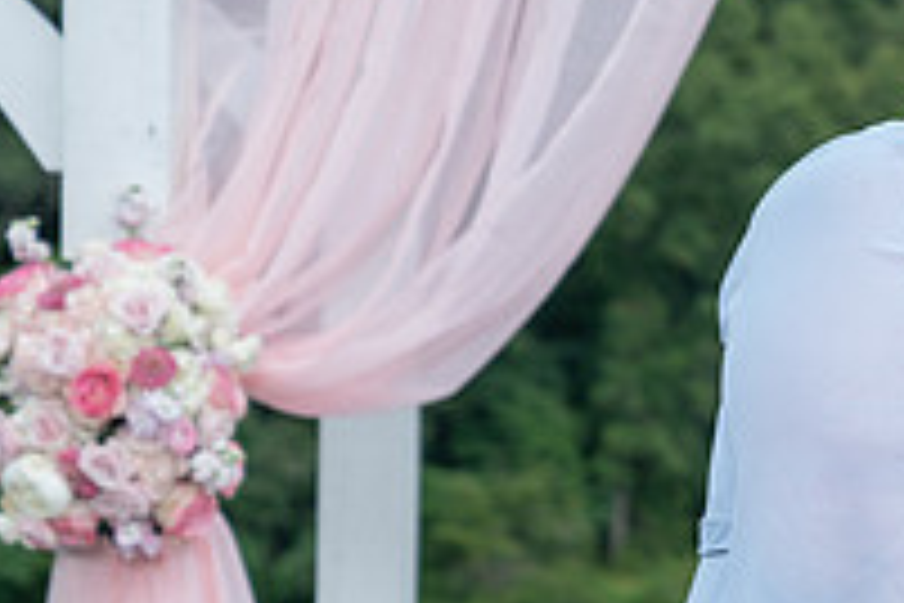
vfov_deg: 6.8
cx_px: 1264
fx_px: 5072
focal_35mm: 202
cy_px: 299
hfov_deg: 9.9
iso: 50
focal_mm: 70
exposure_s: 1/250
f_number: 4
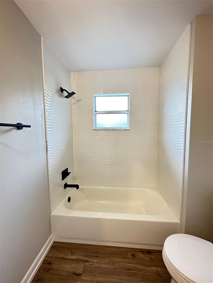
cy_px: 142
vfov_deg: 102.1
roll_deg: -0.5
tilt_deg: -5.1
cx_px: 106
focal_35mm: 14
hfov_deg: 85.7
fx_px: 115
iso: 640
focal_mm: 2.22
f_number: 2.2
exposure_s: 1/60
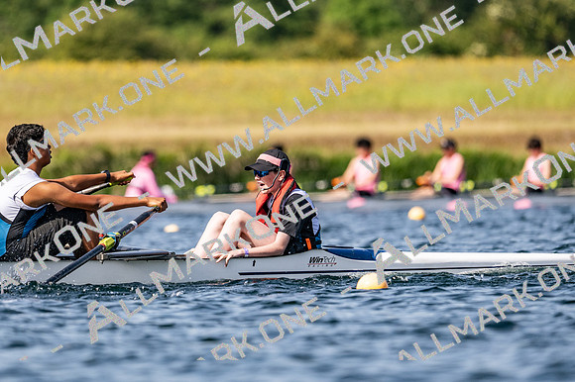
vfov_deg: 2.3
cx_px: 288
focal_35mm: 600
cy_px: 191
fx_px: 9578
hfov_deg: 3.4
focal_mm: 400
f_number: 4.5
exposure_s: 1/2500
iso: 200
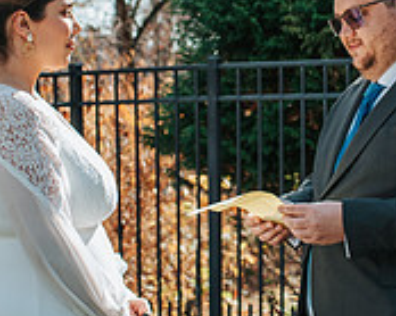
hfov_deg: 16.0
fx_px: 1406
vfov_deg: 12.8
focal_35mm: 120
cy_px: 129
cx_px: 242
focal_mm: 35
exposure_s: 1/1250
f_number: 3.5
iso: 360
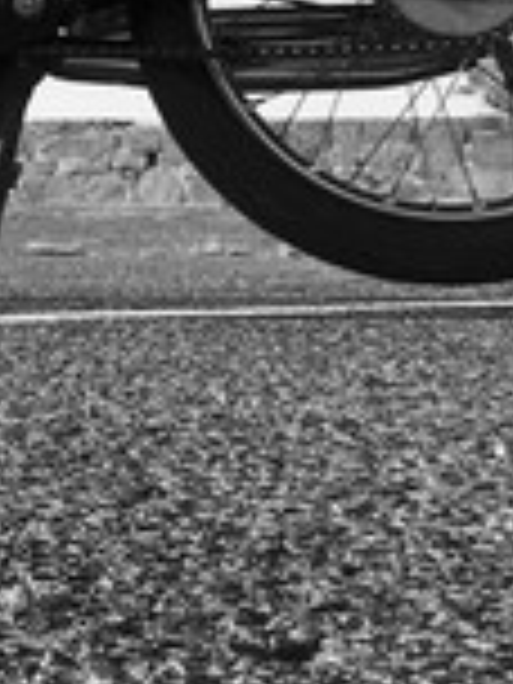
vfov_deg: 16.1
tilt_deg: -0.9
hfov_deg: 11.8
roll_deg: -0.9
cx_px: -162
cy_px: 248
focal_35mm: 122
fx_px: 2411
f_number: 2.2
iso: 25
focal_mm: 4.15
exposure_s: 1/712
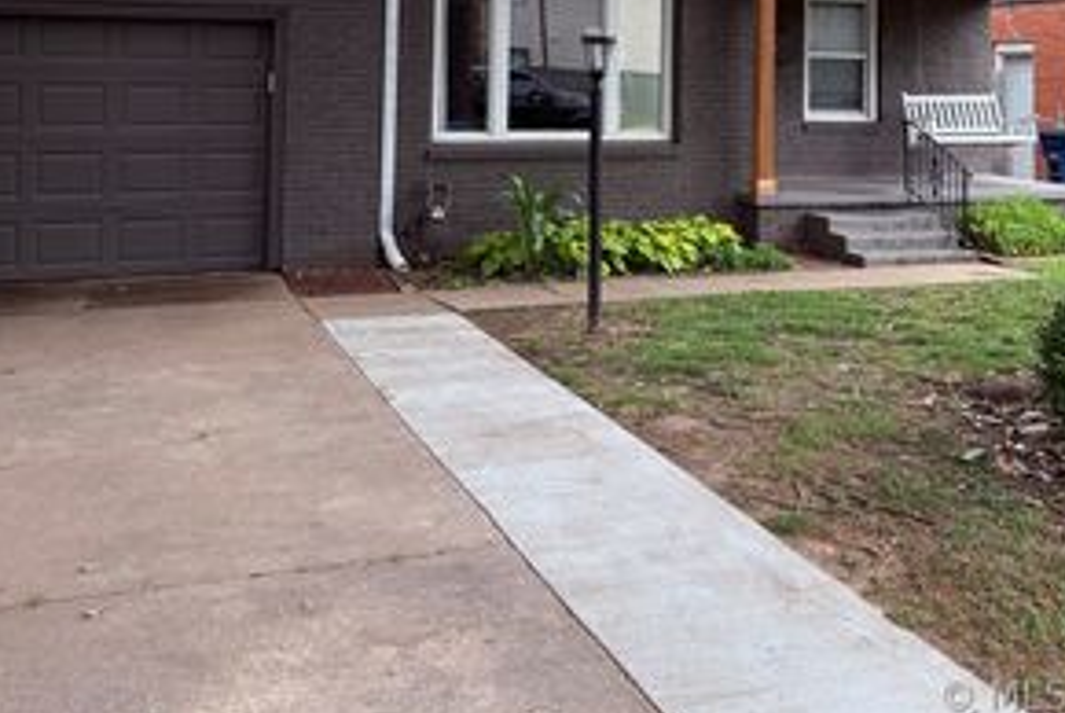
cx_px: 639
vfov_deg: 29.6
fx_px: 1273
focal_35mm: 43
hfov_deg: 45.1
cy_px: 39
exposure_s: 1/622
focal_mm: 6.76
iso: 100
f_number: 1.78
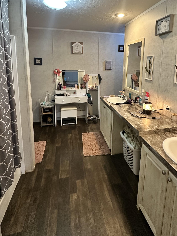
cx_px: 97
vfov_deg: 82.4
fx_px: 130
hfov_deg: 68.5
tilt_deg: -7.8
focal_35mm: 19
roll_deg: -1.4
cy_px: 83
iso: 320
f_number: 2.2
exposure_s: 1/60
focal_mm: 2.22
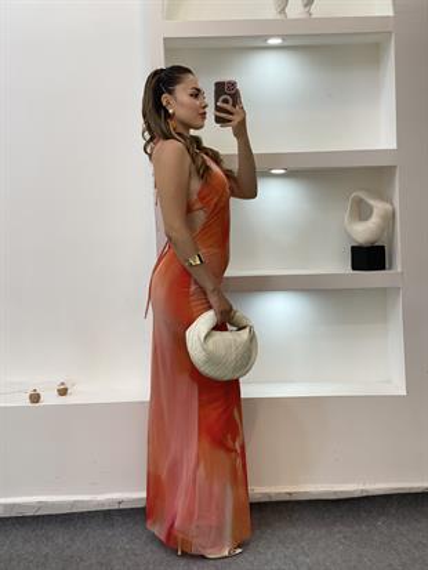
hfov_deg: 28.0
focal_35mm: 52
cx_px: 214
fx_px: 857
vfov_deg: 36.8
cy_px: 285
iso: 64
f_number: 2
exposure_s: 1/100
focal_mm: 6
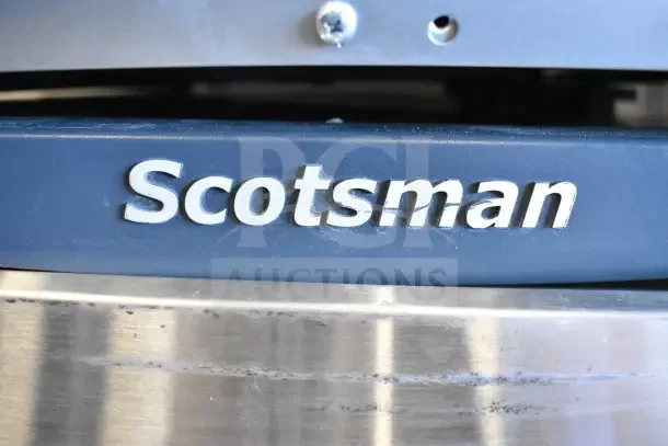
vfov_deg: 43.6
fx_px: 557
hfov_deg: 61.9
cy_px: 223
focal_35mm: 30
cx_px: 334
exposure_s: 1/80
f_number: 4.5
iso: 6400
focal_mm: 20
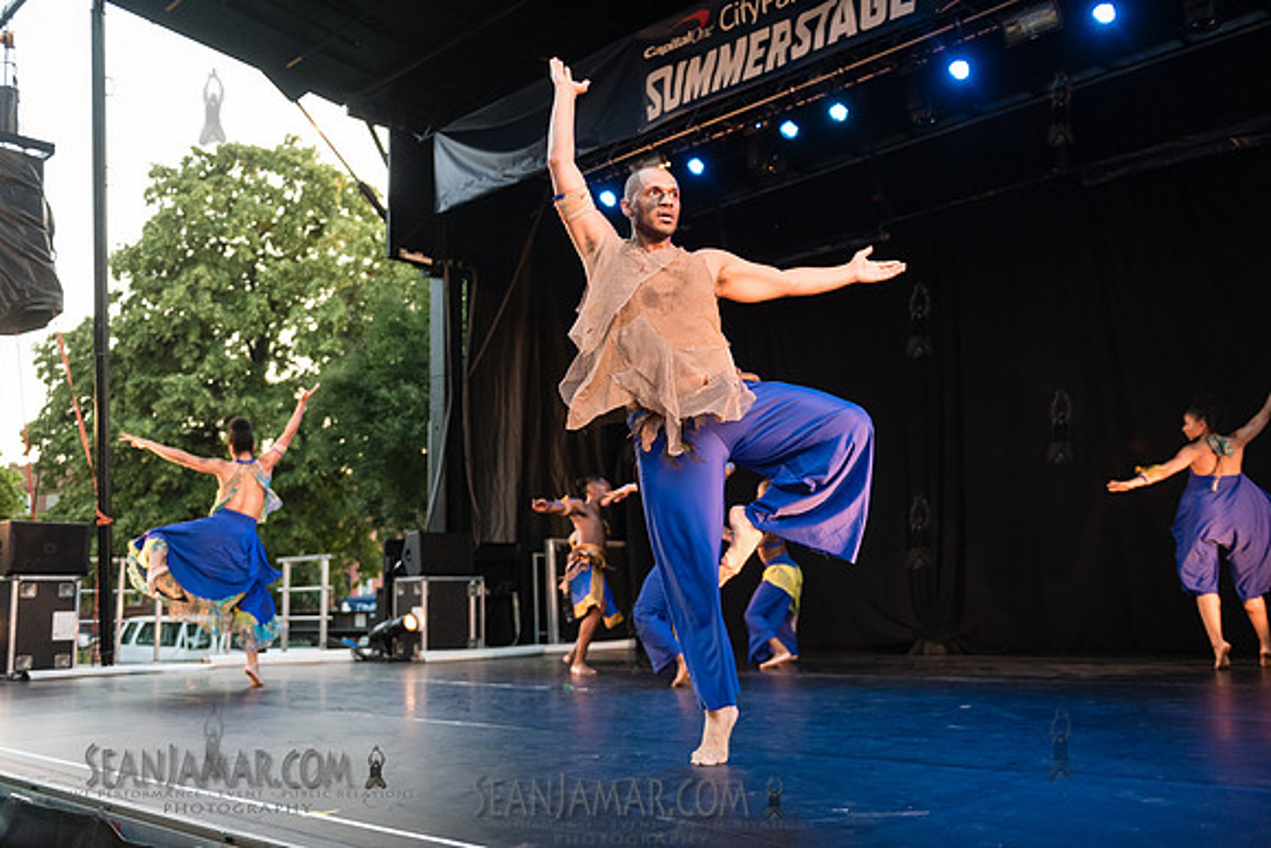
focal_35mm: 32
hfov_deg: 58.7
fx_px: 1130
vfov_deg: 41.1
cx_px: 636
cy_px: 424
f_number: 2.8
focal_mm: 32
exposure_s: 1/640
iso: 3200
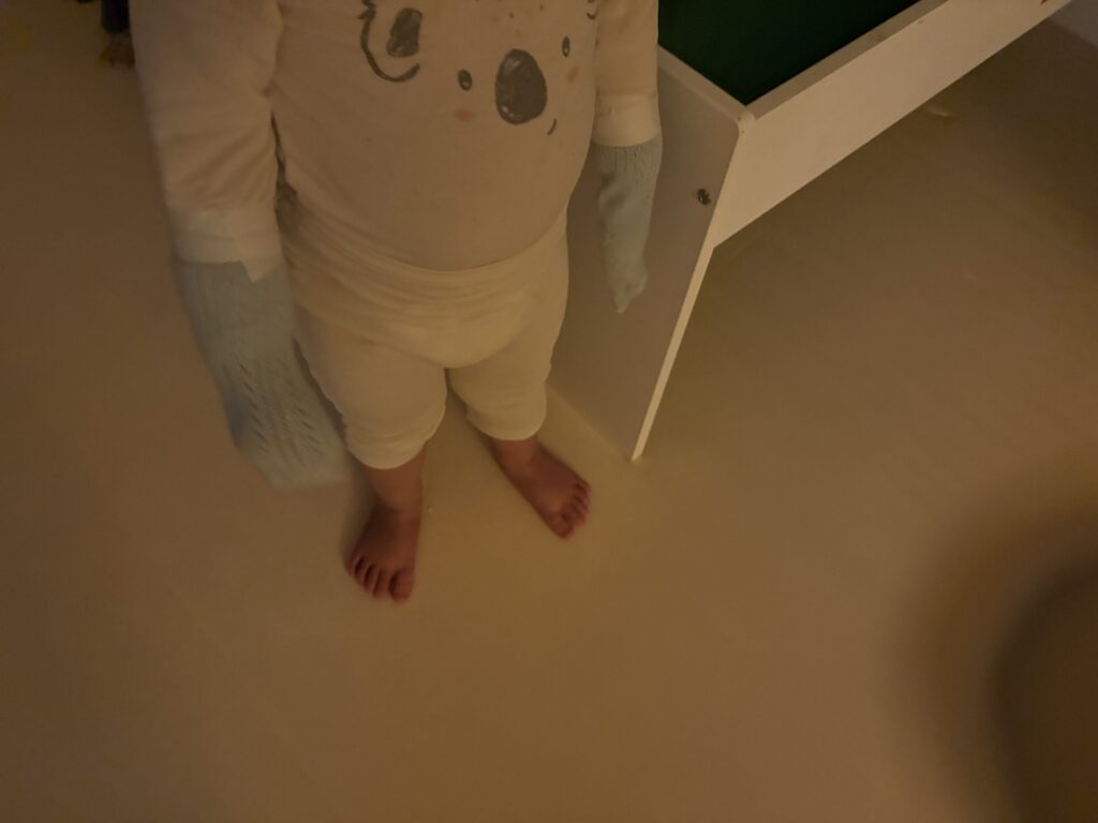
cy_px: 412
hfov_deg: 67.3
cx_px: 549
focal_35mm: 26
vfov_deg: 53.1
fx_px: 825
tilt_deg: -57.6
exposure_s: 1/30
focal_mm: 5.96
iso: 800
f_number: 1.6
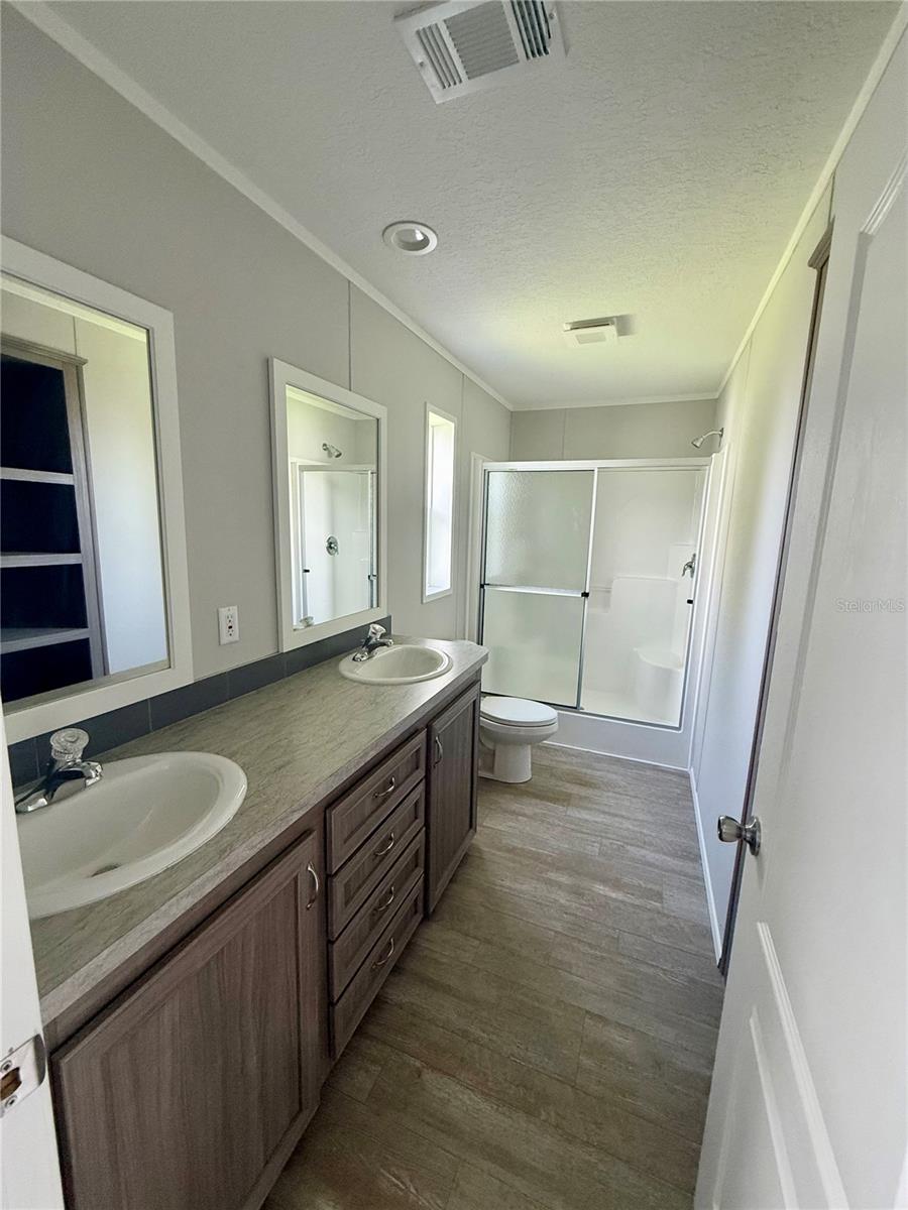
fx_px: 490
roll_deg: -1.4
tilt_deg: -8.6
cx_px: 454
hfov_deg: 85.7
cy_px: 605
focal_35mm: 14
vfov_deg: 102.1
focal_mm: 2.22
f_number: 2.2
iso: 320
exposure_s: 1/96
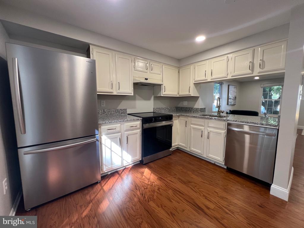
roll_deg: +0.7
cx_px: 152
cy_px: 114
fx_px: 114
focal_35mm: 13
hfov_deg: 106.2
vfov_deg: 89.9
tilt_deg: -6.0
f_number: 1.8
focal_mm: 1.57
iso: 125
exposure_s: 1/60
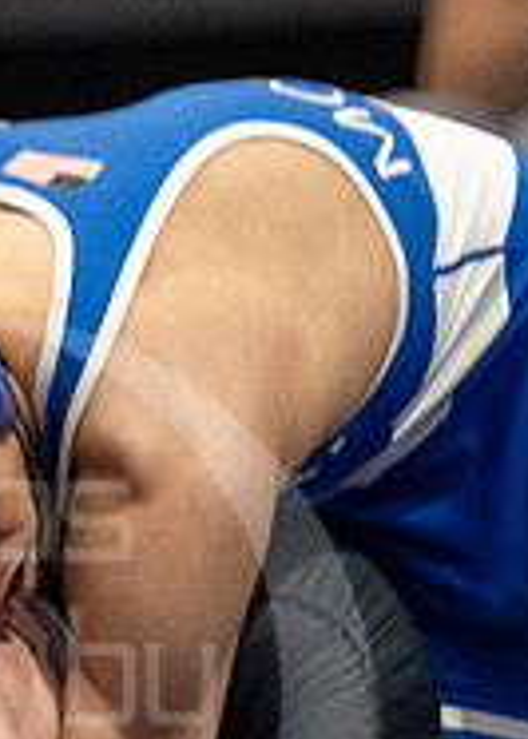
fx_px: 23727
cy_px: 1735
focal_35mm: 1131
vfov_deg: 1.8
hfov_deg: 1.3
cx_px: -96
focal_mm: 140
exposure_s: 1/1000
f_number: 2.8
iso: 3200
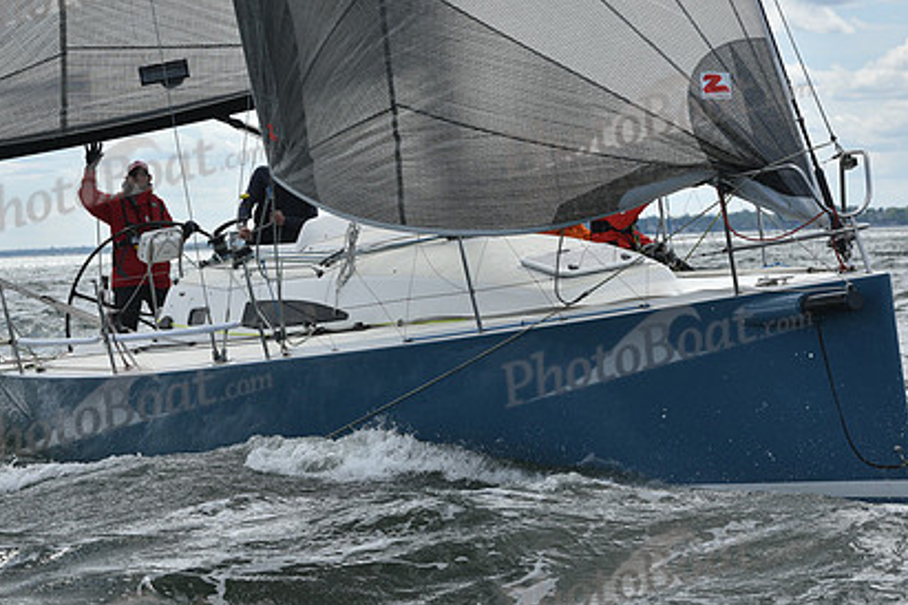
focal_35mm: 158
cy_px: 266
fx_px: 3985
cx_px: 389
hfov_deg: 13.0
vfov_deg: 8.7
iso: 320
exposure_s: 1/1000
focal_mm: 112
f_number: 9
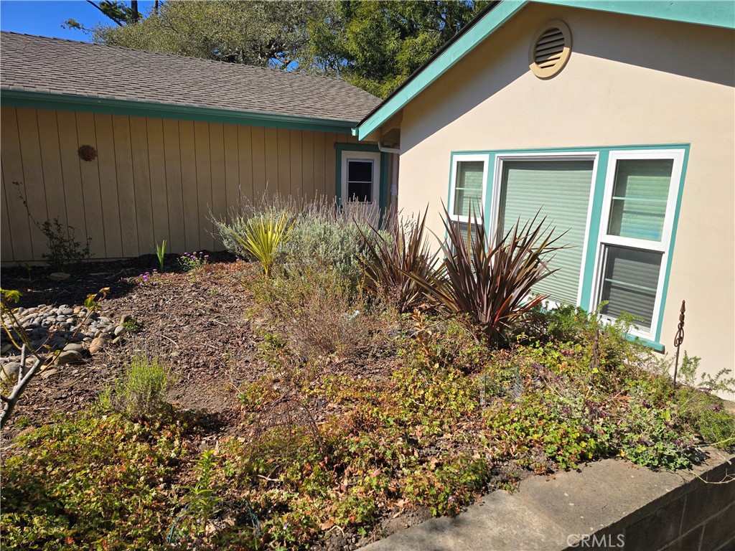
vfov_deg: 58.9
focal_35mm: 23
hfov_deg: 73.9
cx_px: 368
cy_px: 276
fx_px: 488
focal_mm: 6.3
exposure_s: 1/922
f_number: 1.7
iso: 12
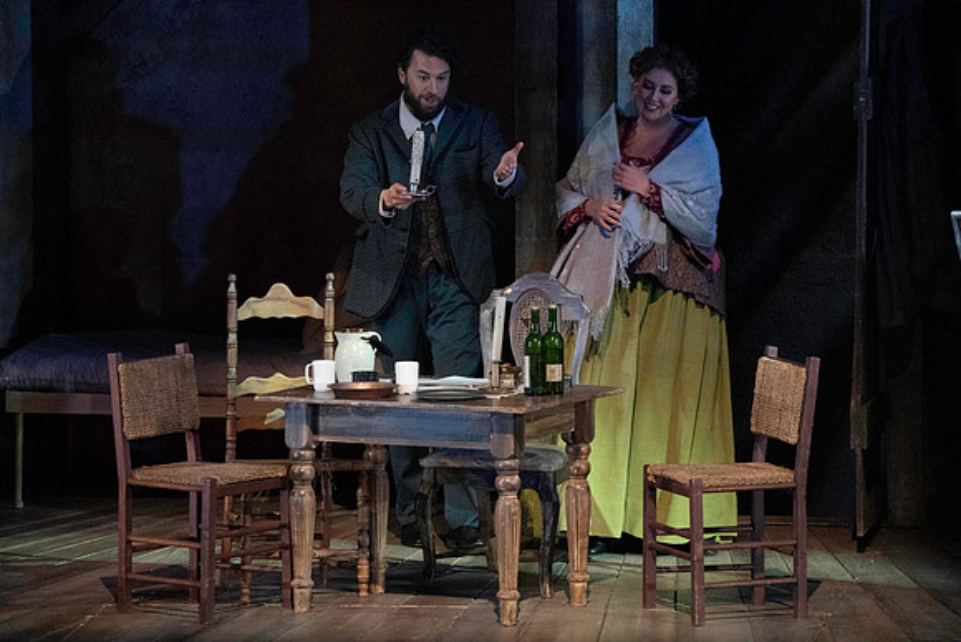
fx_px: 10680
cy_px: 321
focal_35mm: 400
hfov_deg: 5.2
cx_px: 480
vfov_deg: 3.4
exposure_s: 1/320
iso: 16000
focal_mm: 400
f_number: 13
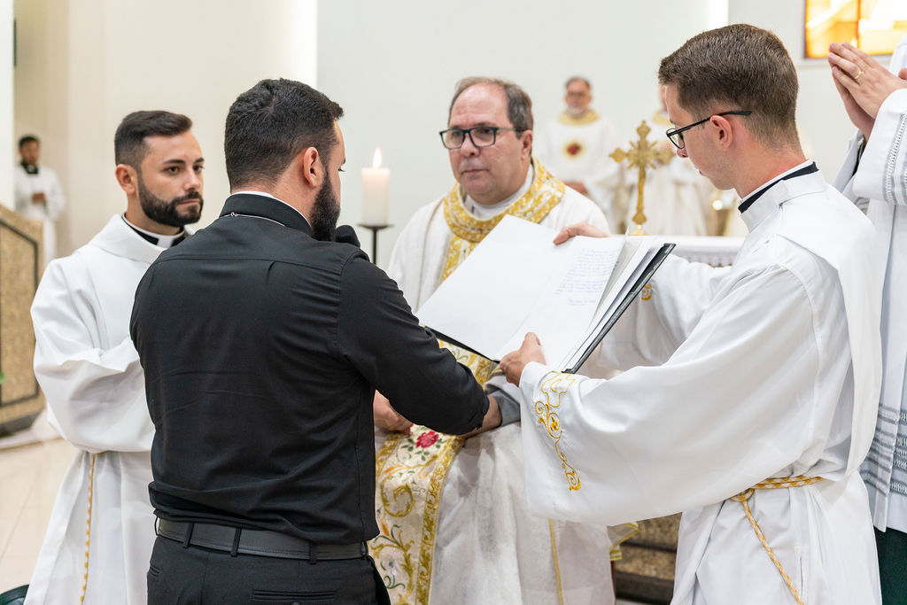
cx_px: 454
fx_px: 1104
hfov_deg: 44.7
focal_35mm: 44
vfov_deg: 30.7
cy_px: 302
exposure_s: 1/125
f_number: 2.8
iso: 1600
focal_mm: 43.8
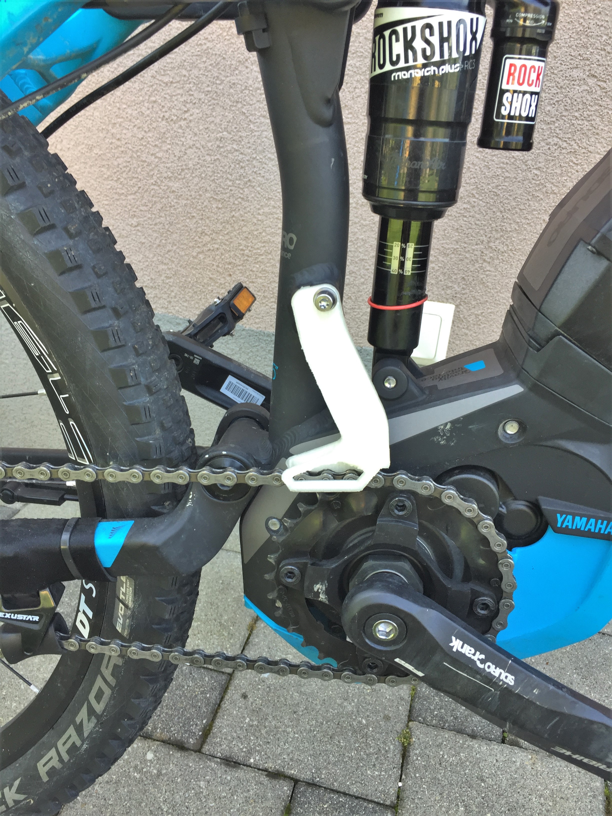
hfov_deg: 48.2
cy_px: 408
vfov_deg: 61.7
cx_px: 306
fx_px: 684
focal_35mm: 29
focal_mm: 4.15
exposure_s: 1/100
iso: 50
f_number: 2.2
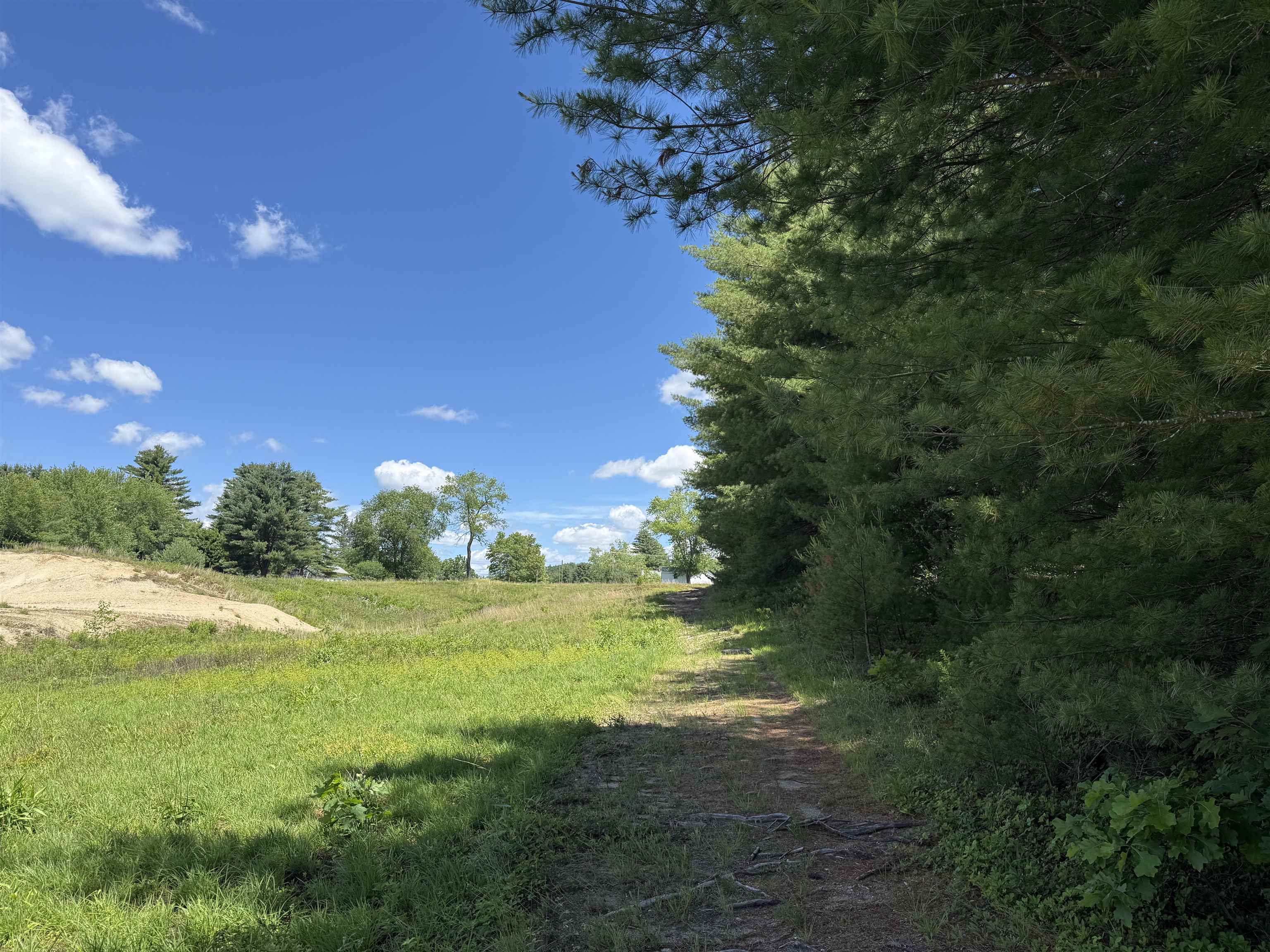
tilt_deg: +10.1
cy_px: 476
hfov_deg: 71.6
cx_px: 635
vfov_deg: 56.8
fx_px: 881
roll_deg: +0.1
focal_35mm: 24
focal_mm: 6.76
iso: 80
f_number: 1.78
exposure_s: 1/3021
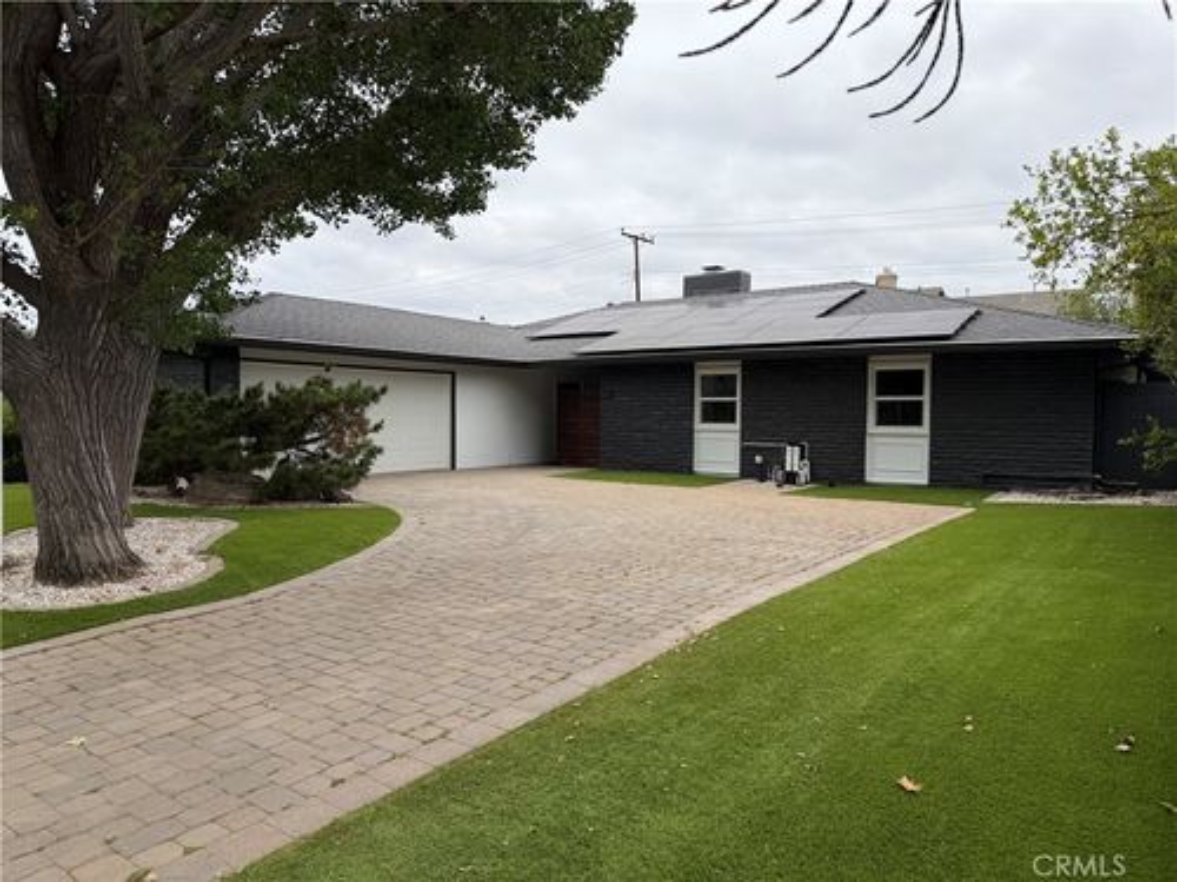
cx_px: 588
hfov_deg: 71.6
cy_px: 441
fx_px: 816
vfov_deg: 56.8
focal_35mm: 24
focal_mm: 6.76
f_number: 1.78
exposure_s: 1/5319
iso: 80
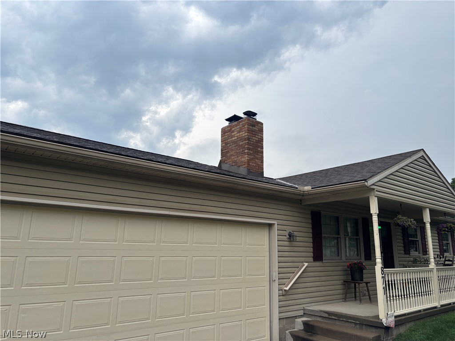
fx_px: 342
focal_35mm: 26
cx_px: 228
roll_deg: -1.4
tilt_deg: +13.2
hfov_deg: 67.3
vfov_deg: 53.1
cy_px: 170
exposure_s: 1/1178
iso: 50
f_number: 1.6
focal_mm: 5.96
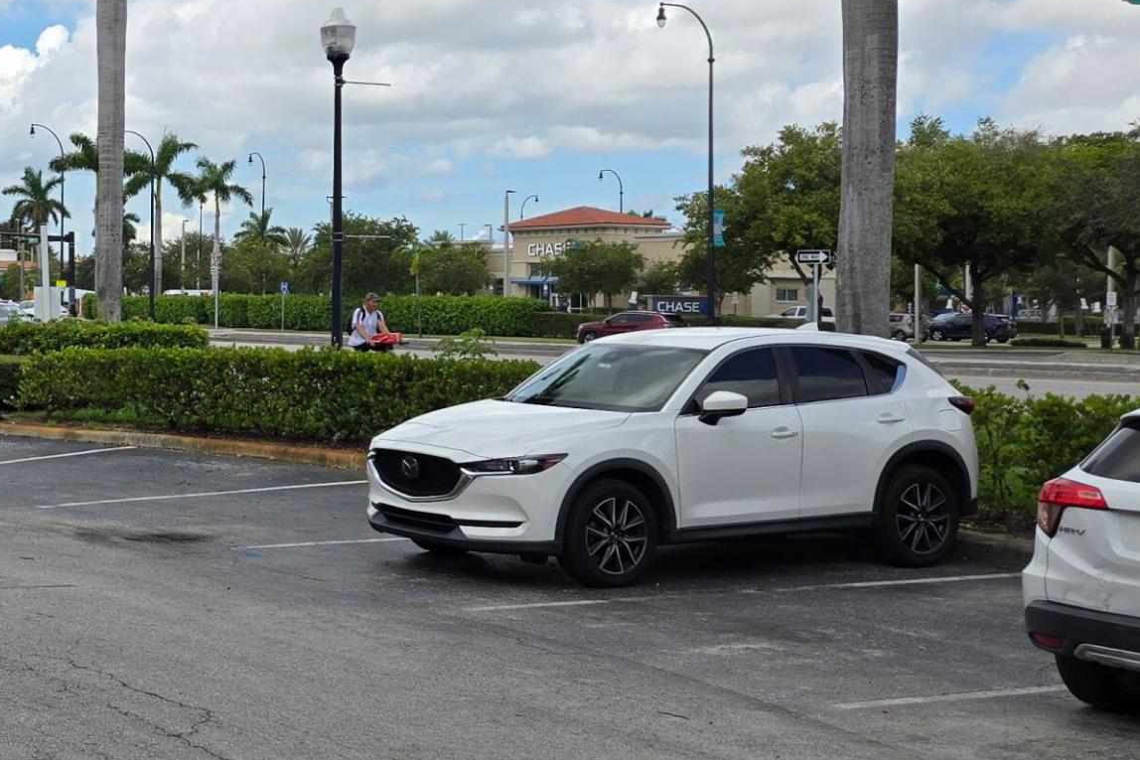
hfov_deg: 29.8
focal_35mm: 60
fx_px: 1900
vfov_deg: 22.5
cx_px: -135
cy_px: 265
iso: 25
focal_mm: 5.4
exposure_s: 1/1824
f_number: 1.8
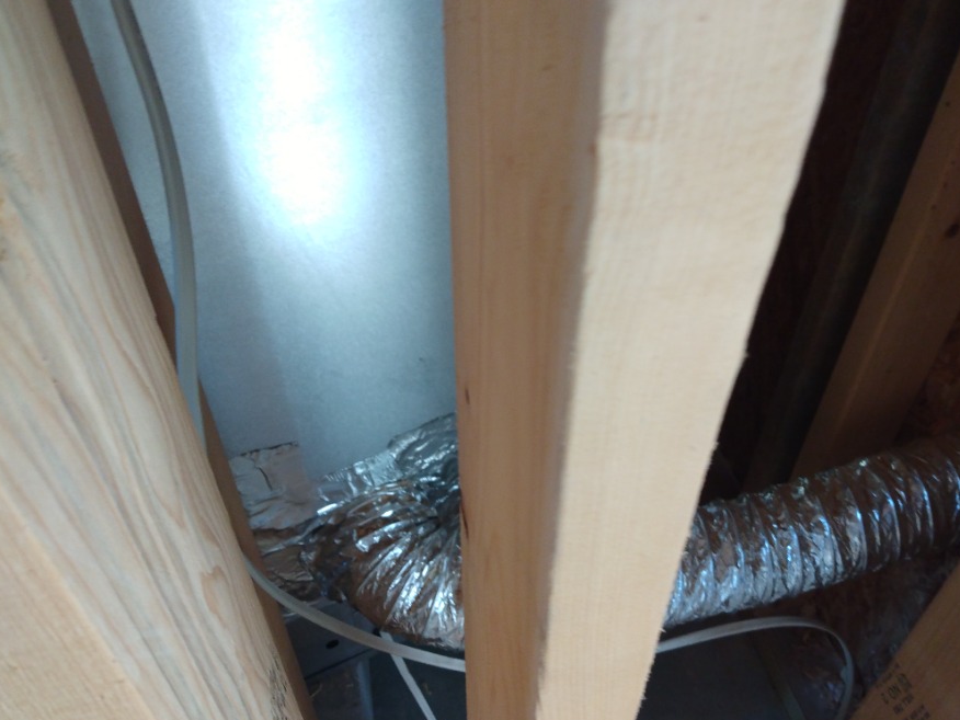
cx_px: 495
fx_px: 582
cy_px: 361
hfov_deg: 79.0
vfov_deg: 63.4
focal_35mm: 21
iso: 266
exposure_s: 1/30
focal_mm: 3.54
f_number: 2
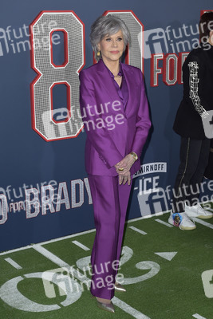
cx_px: 106
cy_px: 160
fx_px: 372
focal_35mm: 42
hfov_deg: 31.9
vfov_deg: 46.4
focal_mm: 42
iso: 400
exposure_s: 1/250
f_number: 6.3
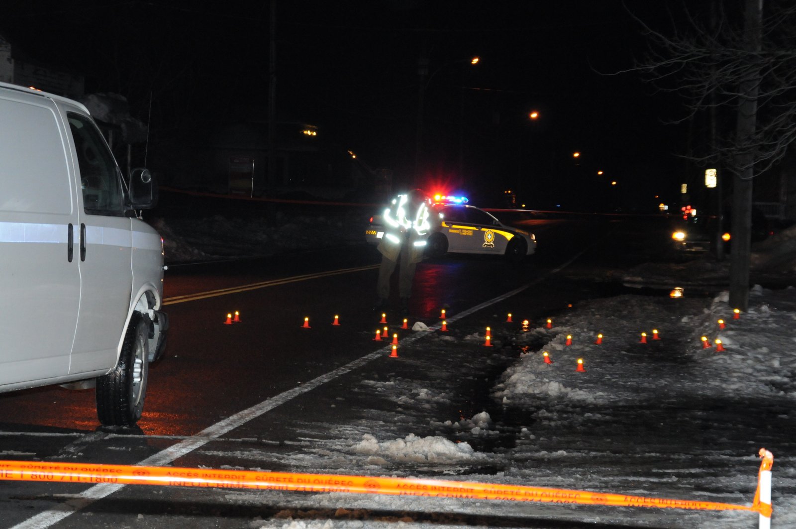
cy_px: 264
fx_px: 2650
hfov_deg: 17.1
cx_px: 398
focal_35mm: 120
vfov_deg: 11.4
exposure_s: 1/60
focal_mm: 80
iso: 2000
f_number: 9
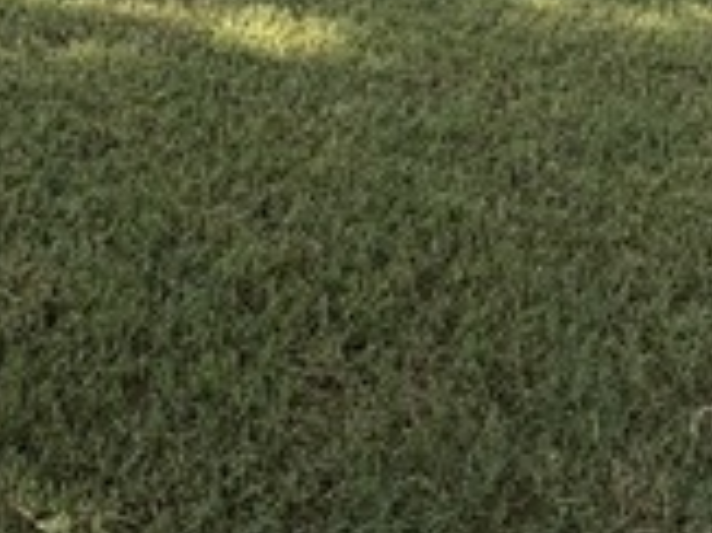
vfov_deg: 21.9
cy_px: -271
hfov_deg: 34.9
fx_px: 1130
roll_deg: -1.1
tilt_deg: -12.1
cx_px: 301
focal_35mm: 55
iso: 40
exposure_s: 1/672
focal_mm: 2.22
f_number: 2.2
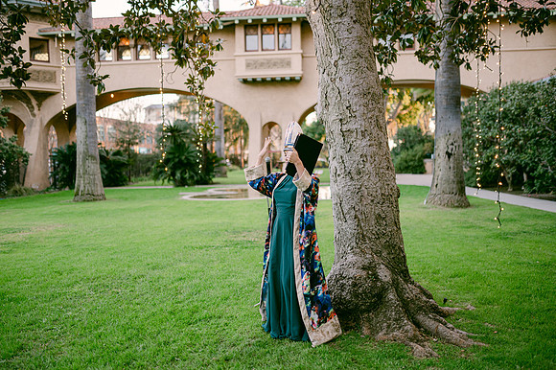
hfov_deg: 54.5
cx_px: 278
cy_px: 185
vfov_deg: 37.8
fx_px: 540
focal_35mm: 35
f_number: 1.4
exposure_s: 1/1250
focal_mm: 35
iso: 1000
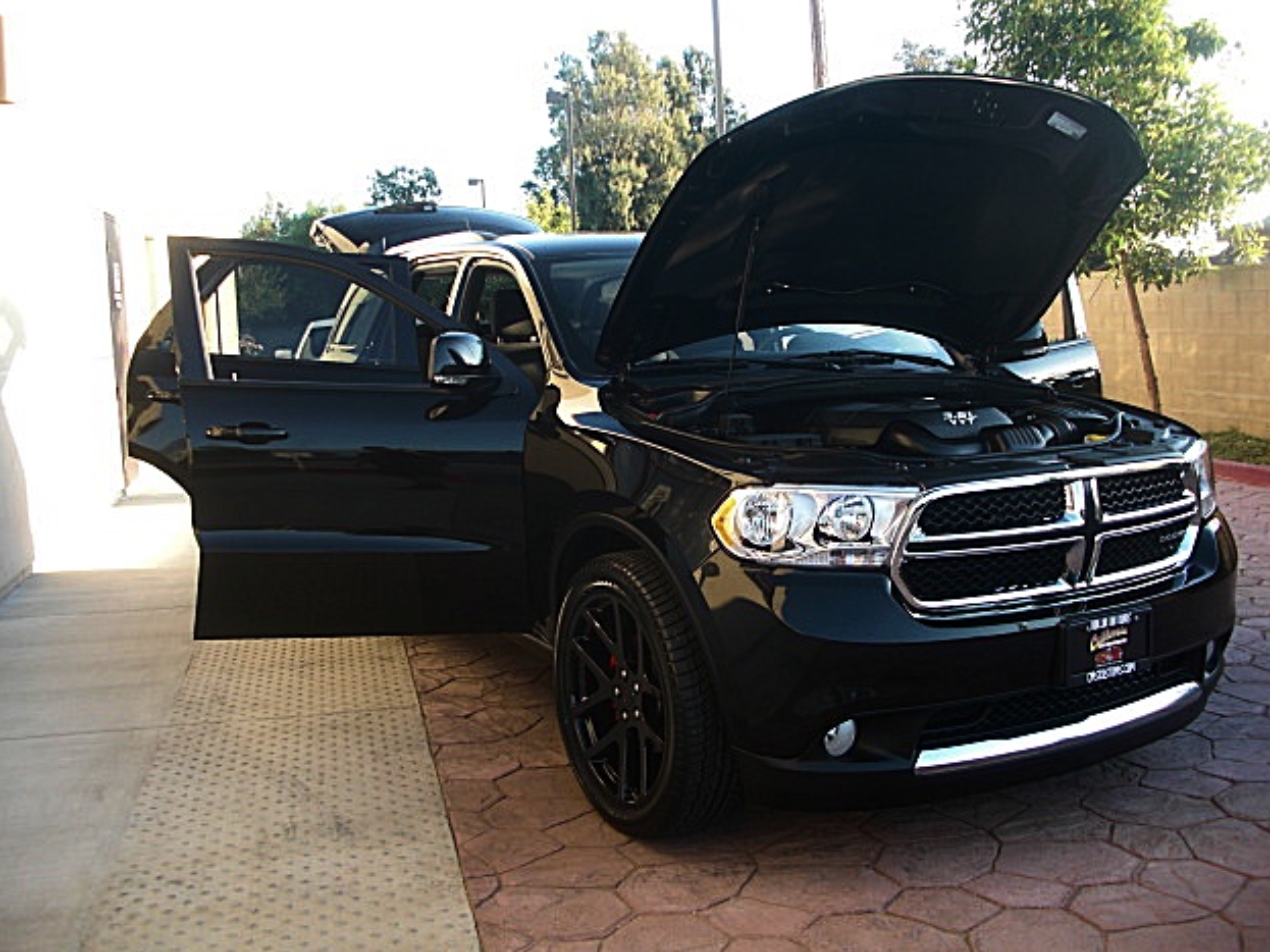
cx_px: 646
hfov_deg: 50.1
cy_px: 469
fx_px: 1357
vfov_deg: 38.7
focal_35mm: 37
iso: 50
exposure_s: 1/80
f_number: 2.8
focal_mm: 6.3
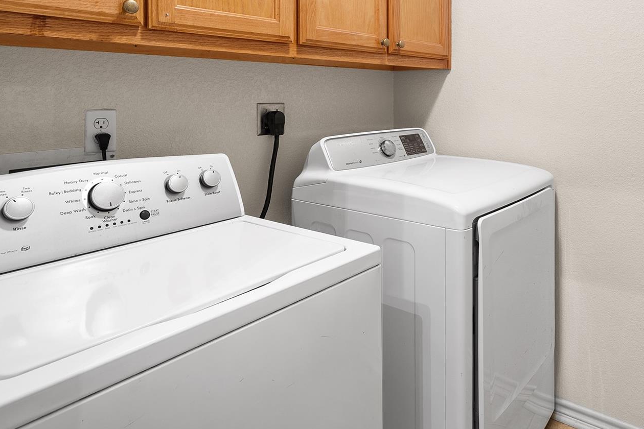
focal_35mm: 26
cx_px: 439
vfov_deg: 48.1
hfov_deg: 67.1
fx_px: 465
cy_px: 119
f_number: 10
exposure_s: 2.5
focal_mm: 16
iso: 250
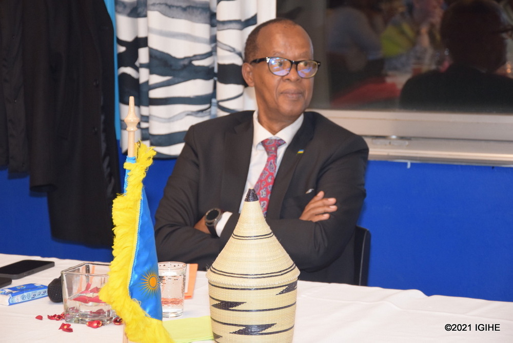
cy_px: 172
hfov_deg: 18.2
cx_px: 256
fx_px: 1605
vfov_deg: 12.2
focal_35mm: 112
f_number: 5.3
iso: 1100
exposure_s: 1/60
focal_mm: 75
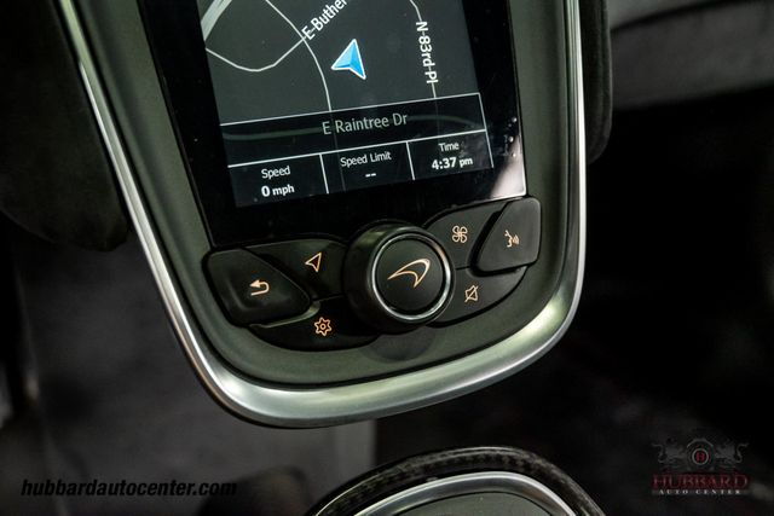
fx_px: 817
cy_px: 258
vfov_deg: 35.1
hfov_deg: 50.7
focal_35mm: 38
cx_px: 387
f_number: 5
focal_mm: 38
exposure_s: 1/60
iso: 3200
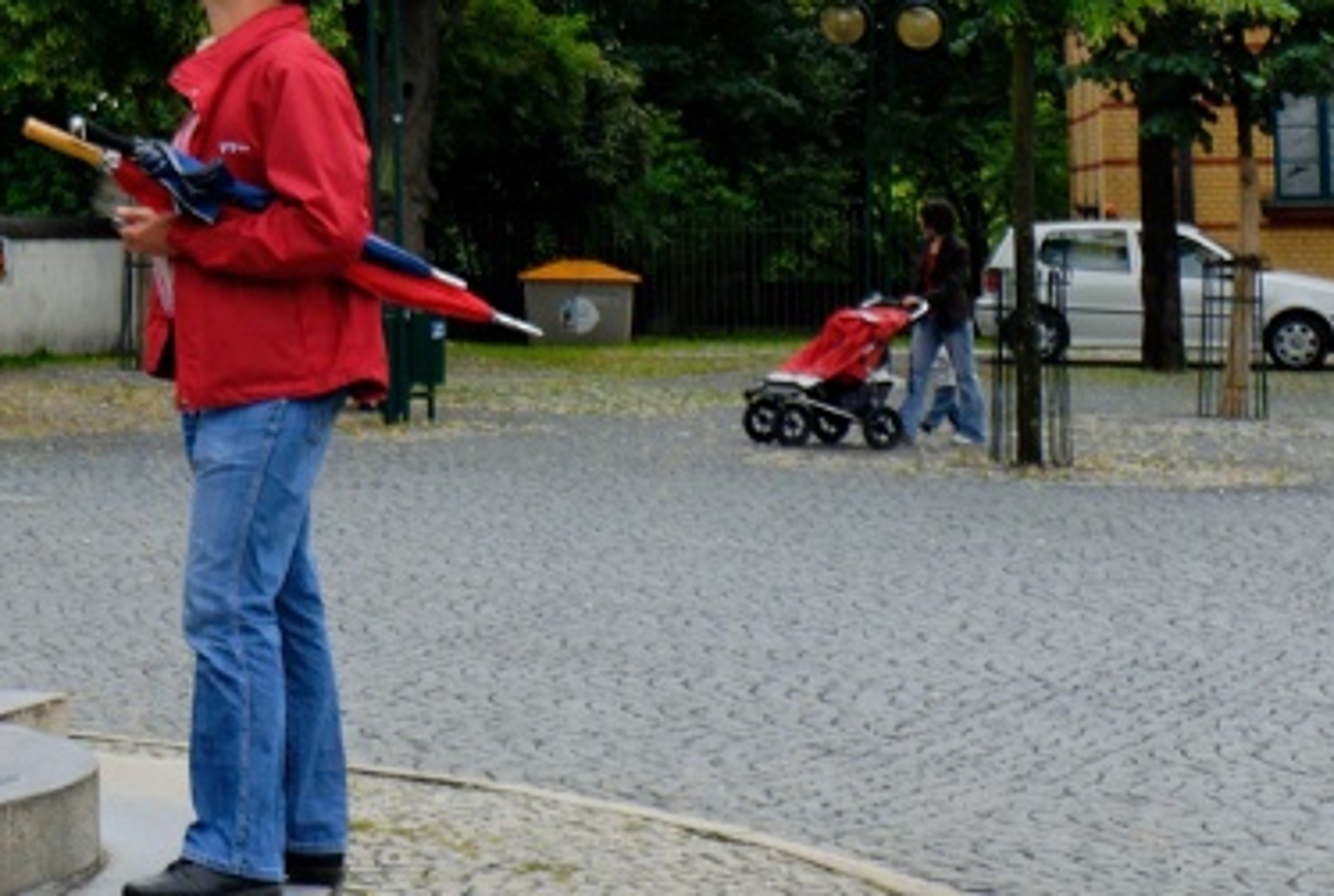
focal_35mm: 127
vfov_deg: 10.6
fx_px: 4715
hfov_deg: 15.1
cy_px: -207
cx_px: -581
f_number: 4
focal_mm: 24
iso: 100
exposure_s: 1/80
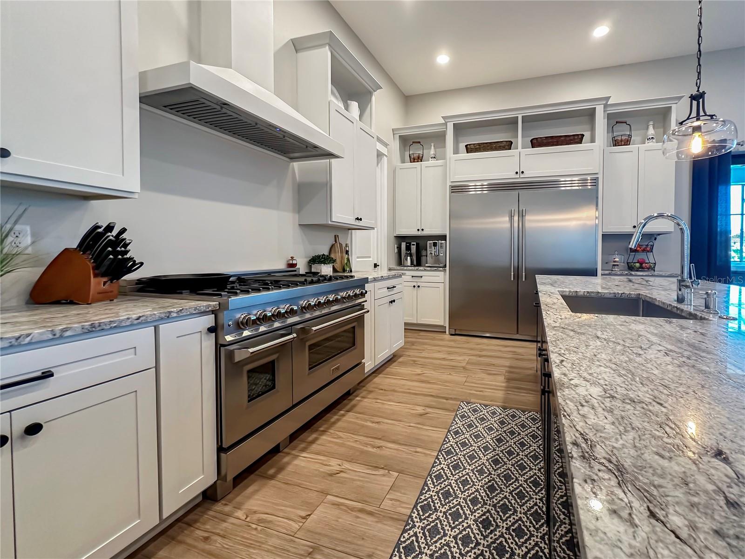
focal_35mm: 14
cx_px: 372
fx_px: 301
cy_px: 280
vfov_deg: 85.7
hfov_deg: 102.1
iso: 250
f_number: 2.2
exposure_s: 1/60
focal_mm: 2.22
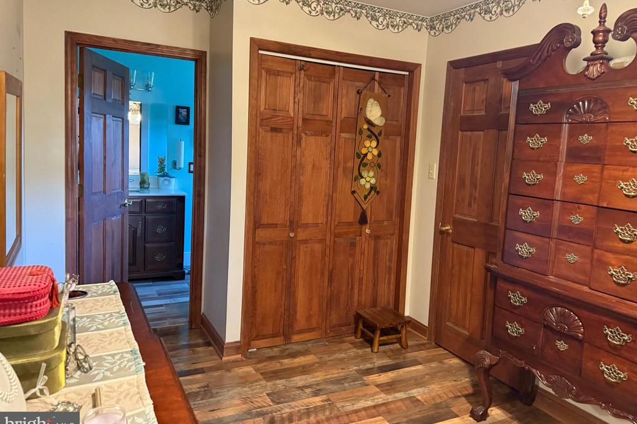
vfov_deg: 49.5
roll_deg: -2.8
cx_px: 330
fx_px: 460
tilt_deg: -5.2
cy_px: 190
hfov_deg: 69.4
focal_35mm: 26
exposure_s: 1/40
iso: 800
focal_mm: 6.76
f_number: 1.78
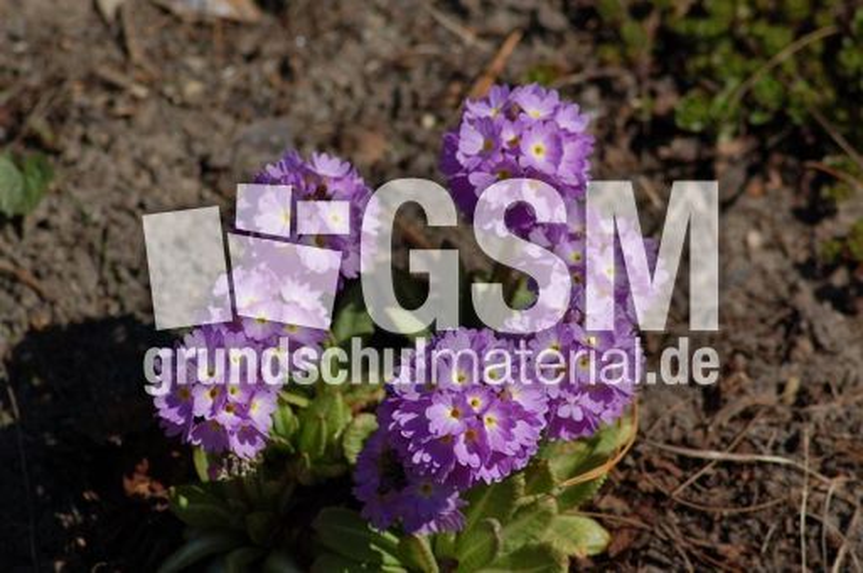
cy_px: 286
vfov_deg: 5.4
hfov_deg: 8.1
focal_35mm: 255
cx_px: 432
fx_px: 6105
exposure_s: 1/2500
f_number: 6.3
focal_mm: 170
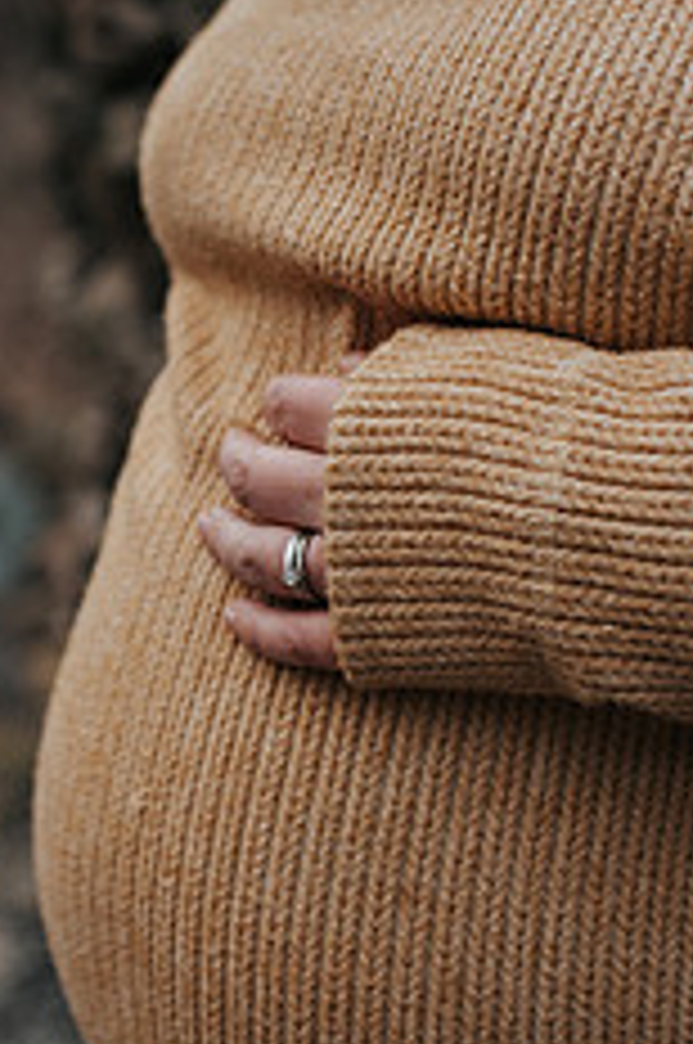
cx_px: 248
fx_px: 1969
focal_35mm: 68
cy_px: 504
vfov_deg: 29.7
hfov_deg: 19.9
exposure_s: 1/400
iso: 250
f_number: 3.2
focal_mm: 35
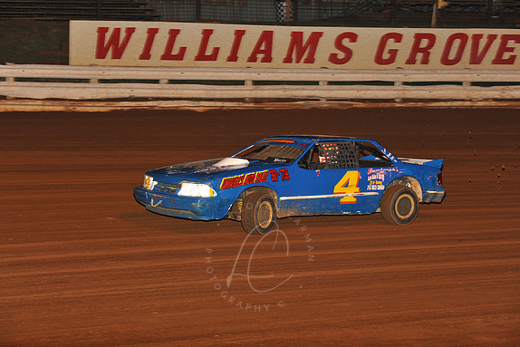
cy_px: 173
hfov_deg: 19.3
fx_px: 1531
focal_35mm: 106
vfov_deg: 12.9
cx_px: 259
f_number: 6.3
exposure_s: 1/320
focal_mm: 105
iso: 1000
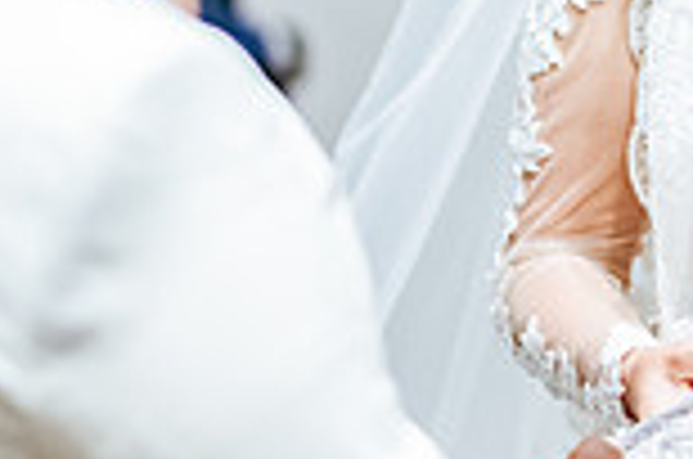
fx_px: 4207
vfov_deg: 6.2
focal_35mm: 219
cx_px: 644
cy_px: -92
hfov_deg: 9.4
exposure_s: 1/800
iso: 1600
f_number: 1.4
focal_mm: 58
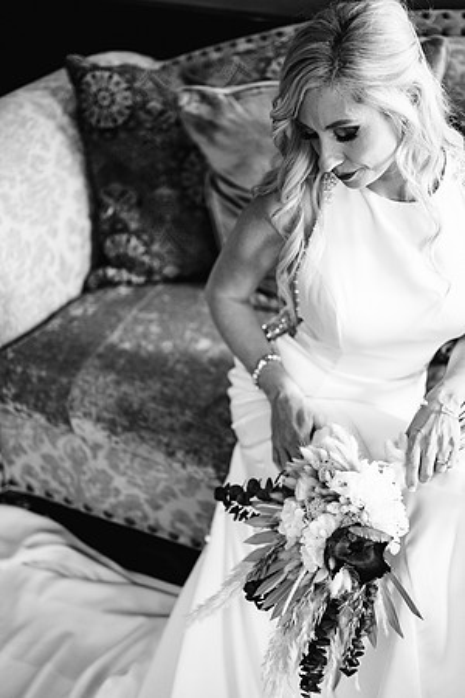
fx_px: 969
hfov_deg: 27.0
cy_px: 349
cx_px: 232
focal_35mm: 50
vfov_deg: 39.6
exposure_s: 1/100
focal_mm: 50
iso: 640
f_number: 1.8
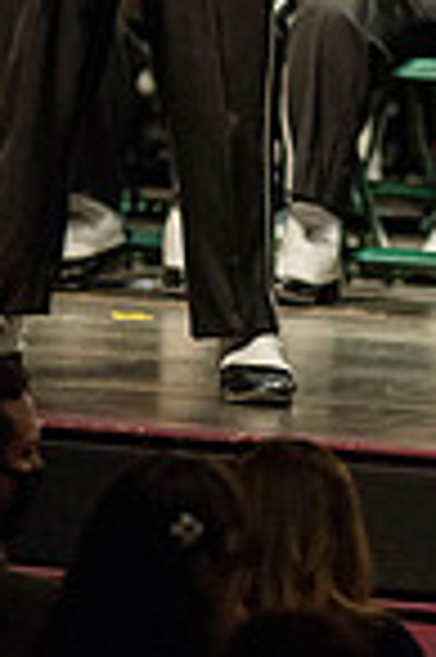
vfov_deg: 2.2
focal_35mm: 924
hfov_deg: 1.5
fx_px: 16825
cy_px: -252
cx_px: 106
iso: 3200
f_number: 2.8
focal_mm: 300
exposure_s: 1/500
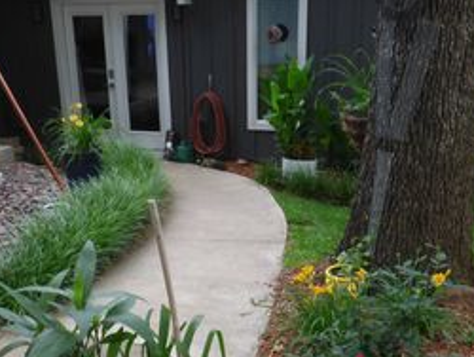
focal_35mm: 40
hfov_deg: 46.8
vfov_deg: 36.0
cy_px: 200
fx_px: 548
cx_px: 243
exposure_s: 1/60
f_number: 5
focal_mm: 3.58
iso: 200
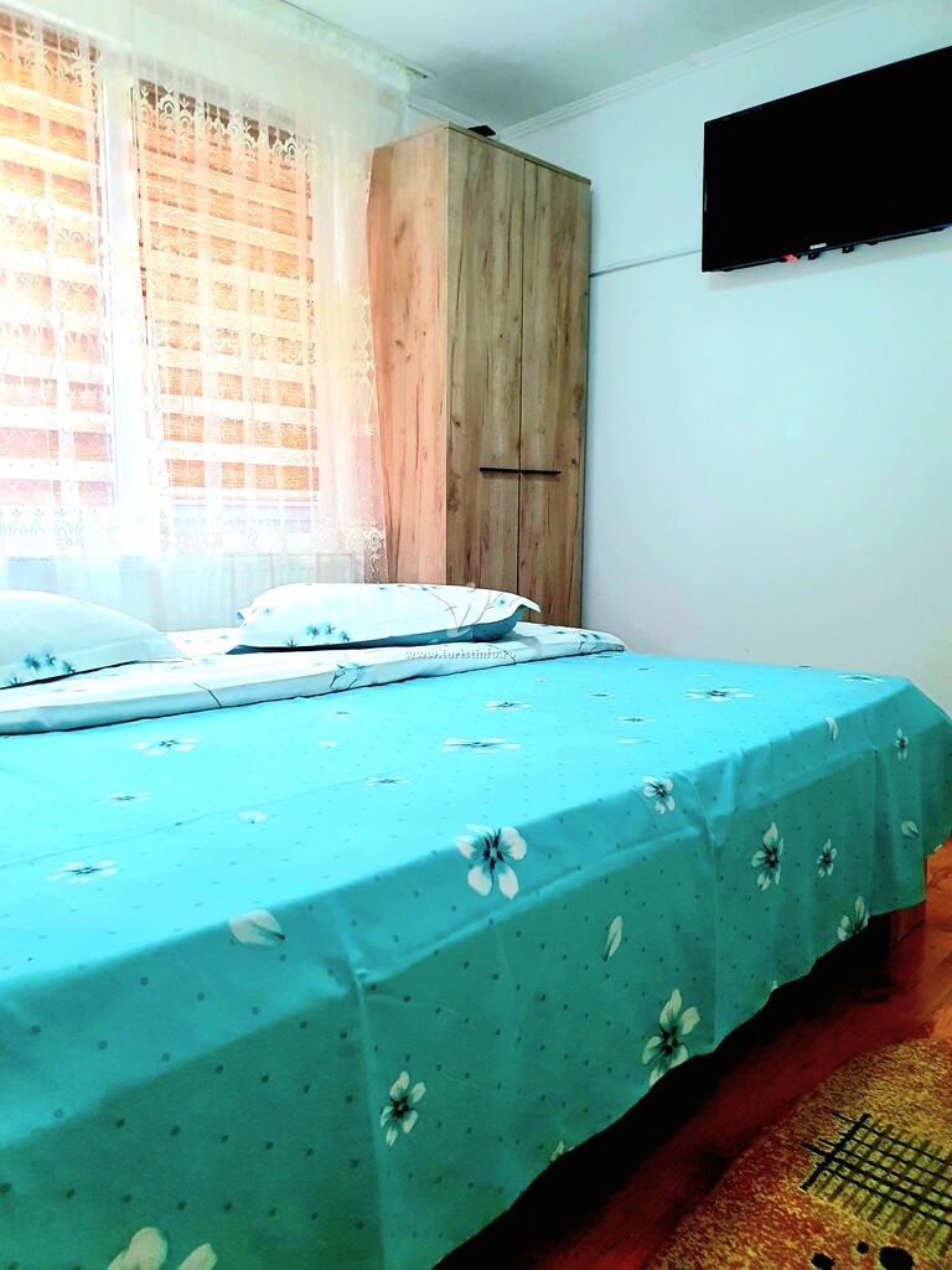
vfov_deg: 67.3
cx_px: 476
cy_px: 635
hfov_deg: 53.1
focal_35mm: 26
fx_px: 953
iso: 250
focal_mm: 4.32
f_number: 2.4
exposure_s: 1/50
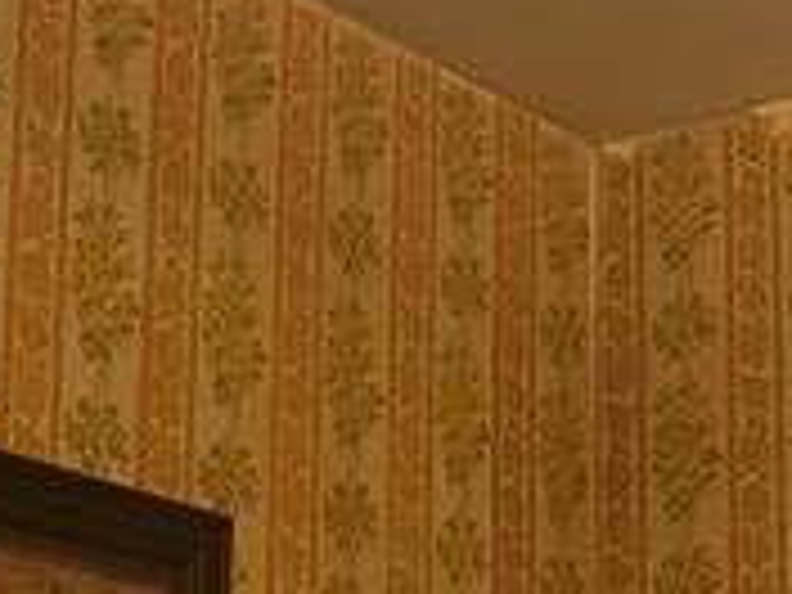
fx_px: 3455
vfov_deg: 9.8
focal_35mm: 151
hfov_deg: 12.8
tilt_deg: +17.6
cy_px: 382
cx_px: 873
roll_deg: +1.7
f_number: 1.8
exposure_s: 1/30
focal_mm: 4.25
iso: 400
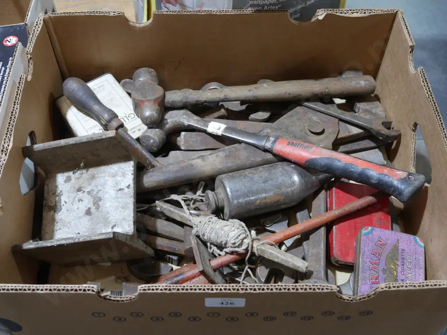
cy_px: 168
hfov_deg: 46.8
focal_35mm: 40
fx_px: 517
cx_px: 224
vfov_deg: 36.0
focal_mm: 20
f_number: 4.5
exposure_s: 1/60
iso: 800
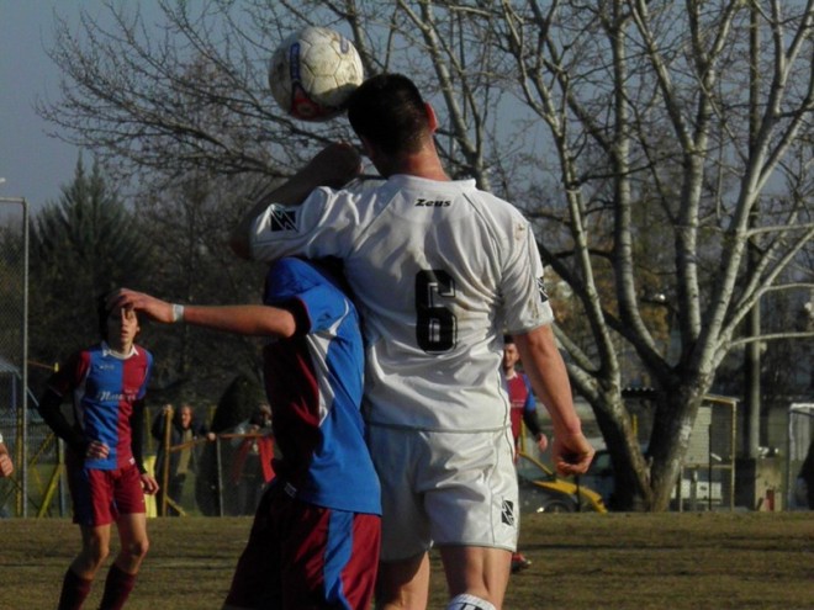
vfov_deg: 5.8
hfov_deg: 7.7
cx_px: 407
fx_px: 6020
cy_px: 305
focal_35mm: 256
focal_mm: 46
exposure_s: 1/2000
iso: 500
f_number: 8.4
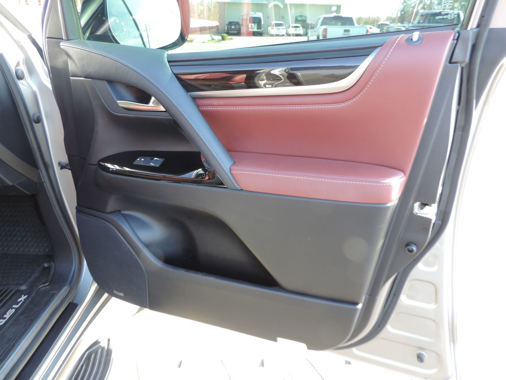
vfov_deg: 56.8
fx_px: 351
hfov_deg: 71.6
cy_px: 190
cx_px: 253
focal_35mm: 24
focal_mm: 4.3
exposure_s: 1/30
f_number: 3
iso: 80
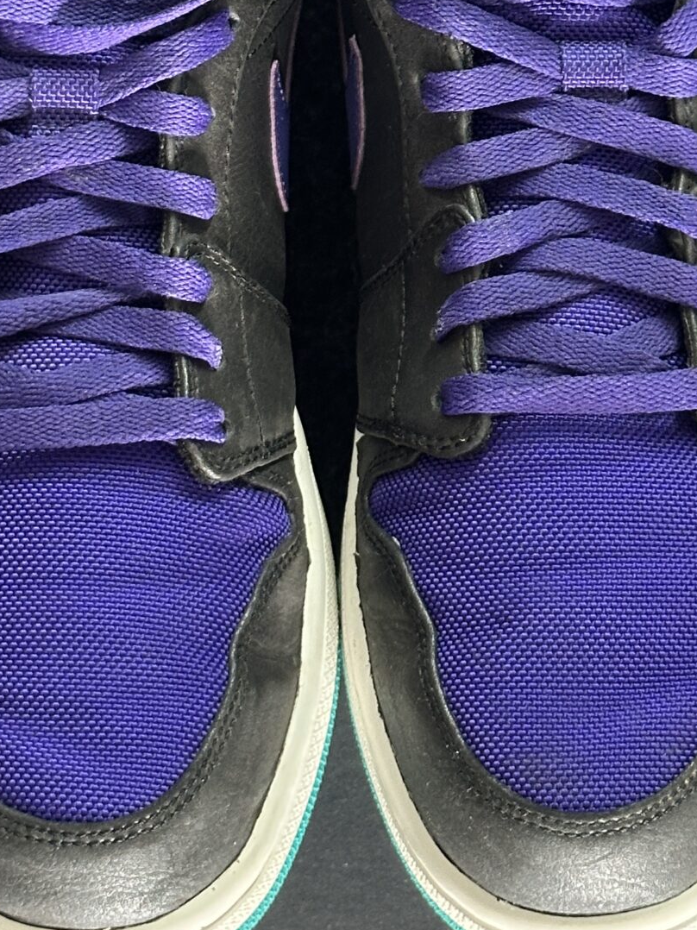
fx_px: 3062
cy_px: 211
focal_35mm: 114
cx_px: 322
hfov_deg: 13.0
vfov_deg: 17.2
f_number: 1.78
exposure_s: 1/33
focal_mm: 6.86
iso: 400
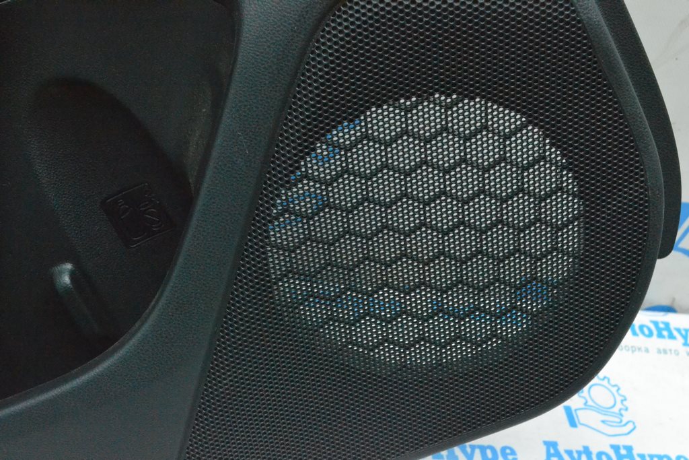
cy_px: 230
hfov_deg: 41.1
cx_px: 344
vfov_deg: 28.1
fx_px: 919
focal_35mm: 48
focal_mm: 32
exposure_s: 1/160
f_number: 9
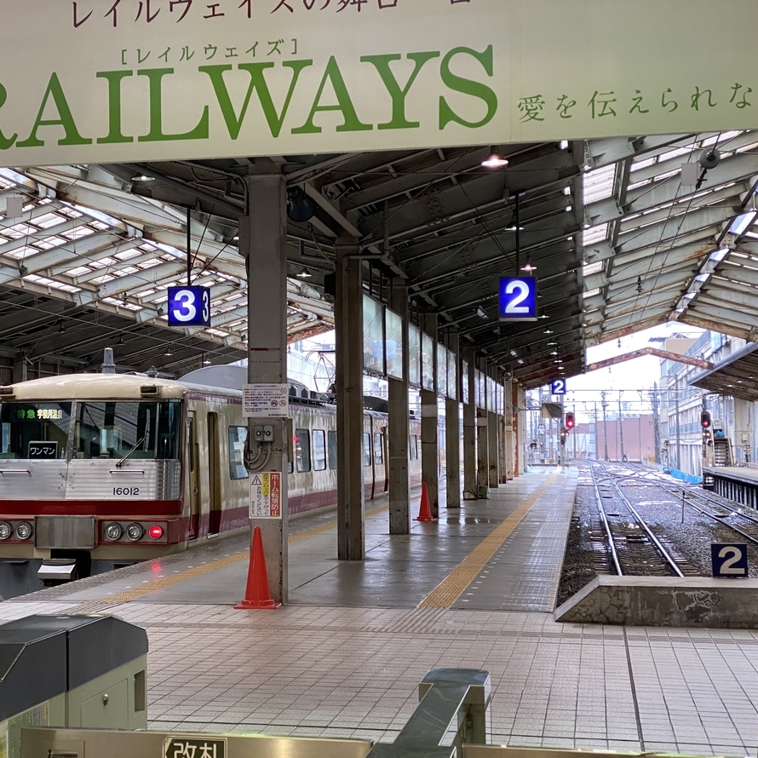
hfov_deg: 27.5
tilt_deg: +3.0
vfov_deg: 27.7
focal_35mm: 62
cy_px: 379
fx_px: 1536
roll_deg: -1.1
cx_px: 250
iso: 125
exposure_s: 1/60
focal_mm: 6
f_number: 2
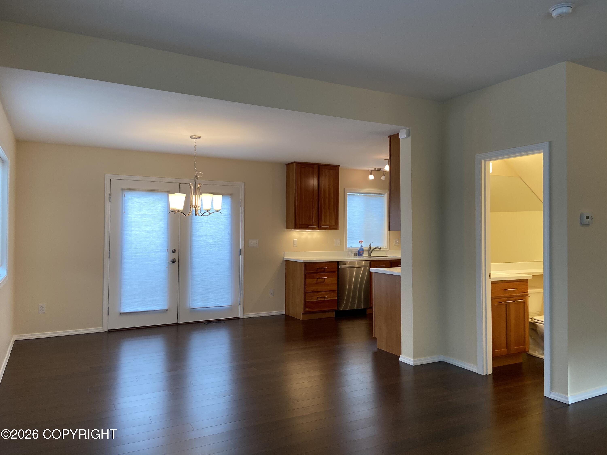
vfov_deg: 53.1
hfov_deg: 67.3
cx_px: 304
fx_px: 456
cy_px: 228
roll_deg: -0.7
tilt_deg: -0.7
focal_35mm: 26
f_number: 1.8
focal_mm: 4.25
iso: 125
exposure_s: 1/120
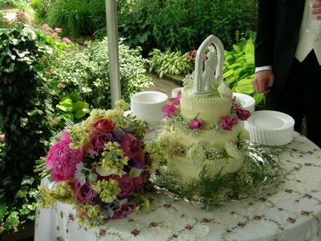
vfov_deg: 17.0
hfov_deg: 22.5
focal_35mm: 87
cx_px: 160
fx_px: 807
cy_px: 120
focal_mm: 8.7
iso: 50
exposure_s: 1/68.8
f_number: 4
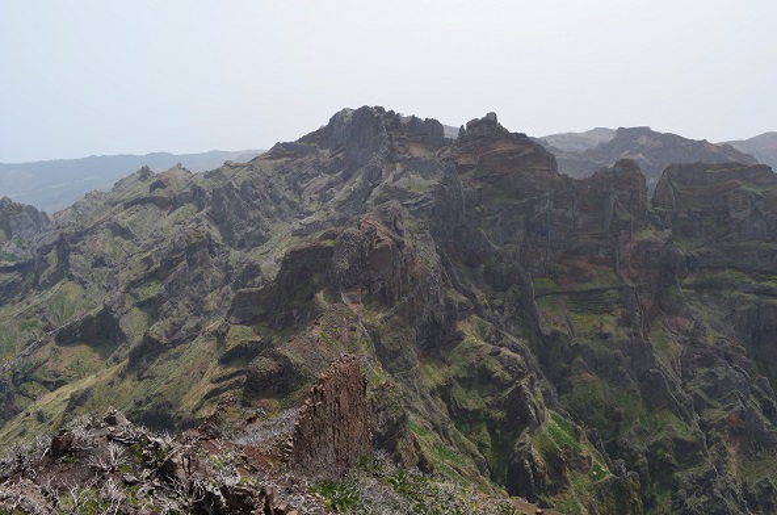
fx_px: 646
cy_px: 258
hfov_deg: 62.0
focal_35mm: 30
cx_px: 388
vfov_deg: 43.4
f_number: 11
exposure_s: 1/125
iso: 110
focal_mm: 20
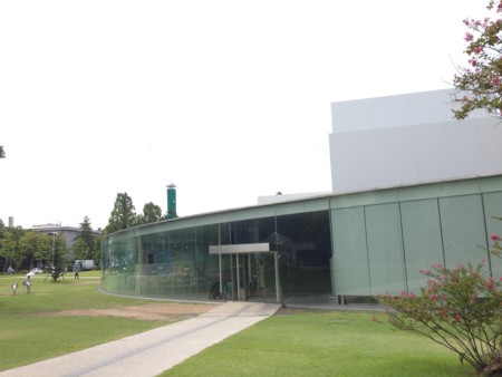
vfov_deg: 43.0
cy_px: 188
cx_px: 251
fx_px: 479
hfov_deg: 55.3
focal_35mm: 33
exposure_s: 1/661
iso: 50
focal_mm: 4.12
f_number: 2.4
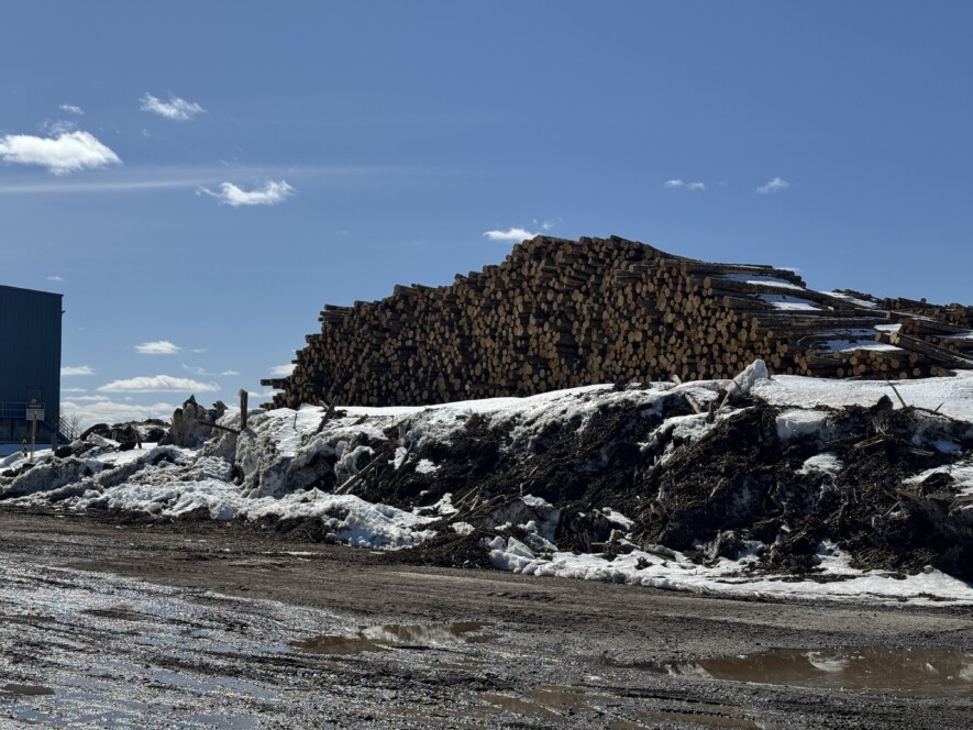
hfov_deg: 39.7
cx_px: 486
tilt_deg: +4.4
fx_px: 1349
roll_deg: +0.3
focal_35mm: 48
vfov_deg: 30.3
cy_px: 365
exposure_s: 1/12500
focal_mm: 6.76
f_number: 1.78
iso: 80
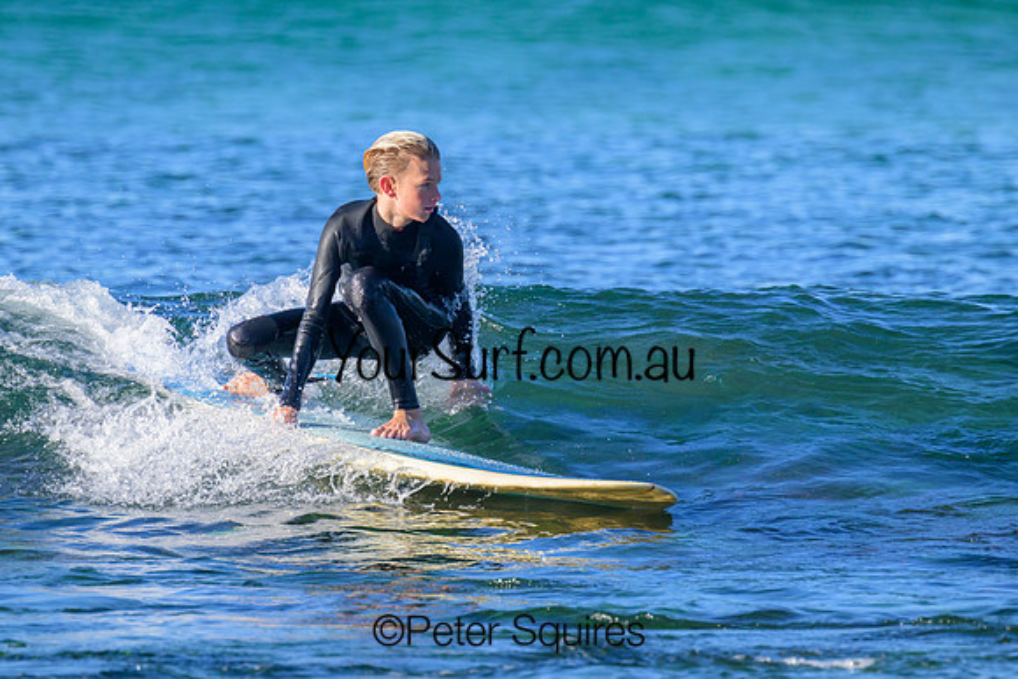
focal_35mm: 731
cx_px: 533
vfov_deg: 1.9
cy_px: 236
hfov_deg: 2.8
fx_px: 20662
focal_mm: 560
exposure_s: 1/1600
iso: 560
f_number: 8
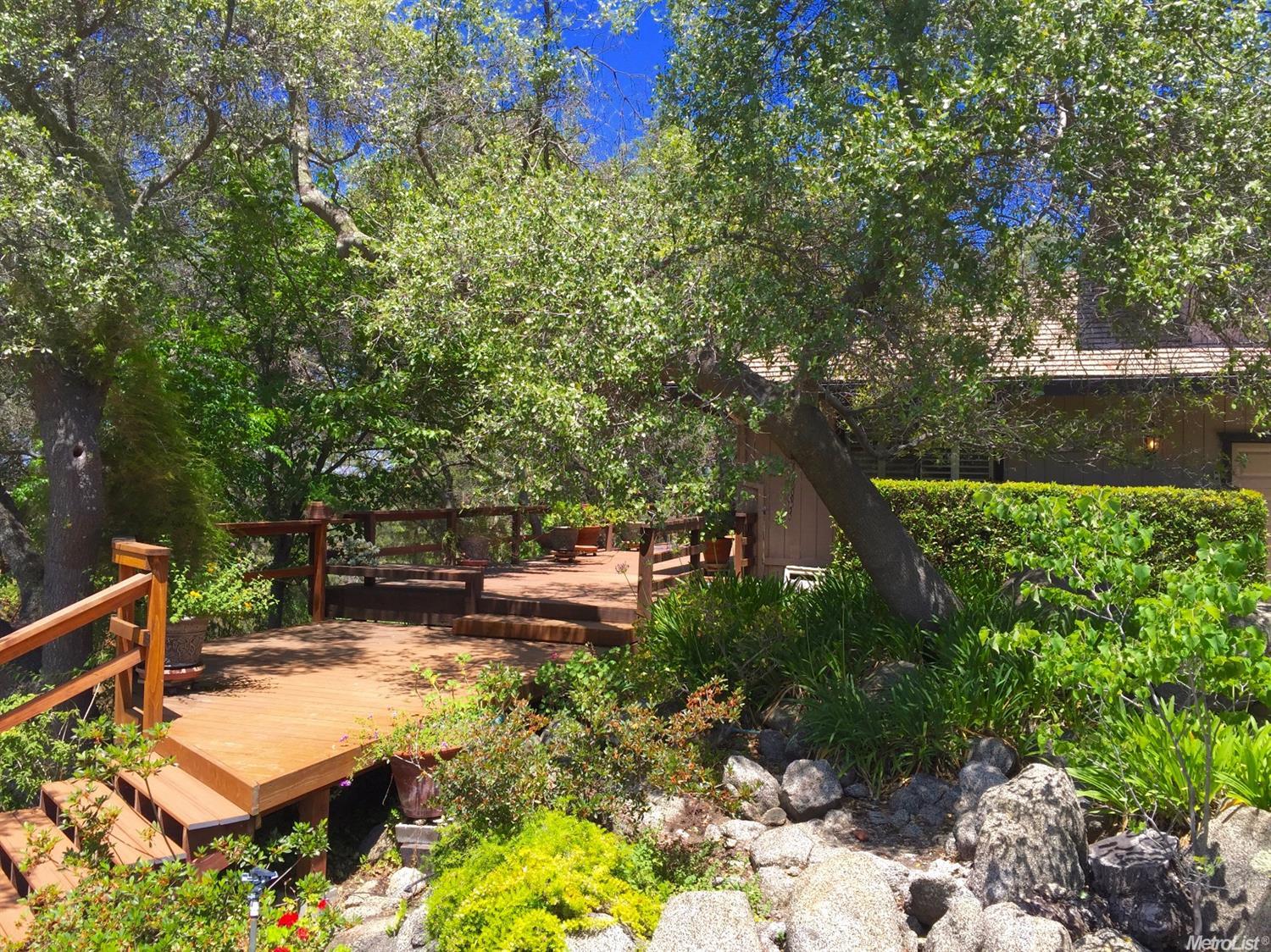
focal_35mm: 29
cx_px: 636
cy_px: 476
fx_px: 1064
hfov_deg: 61.7
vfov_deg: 48.2
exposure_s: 1/791
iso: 32
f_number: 2.2
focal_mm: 4.15
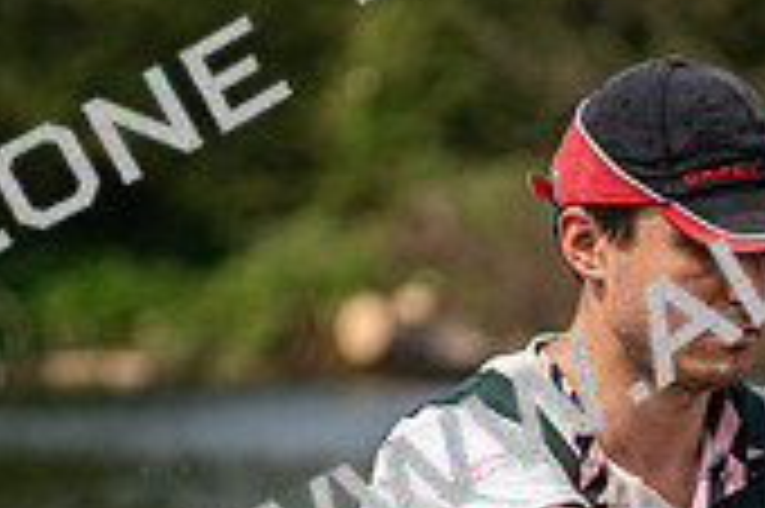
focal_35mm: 684
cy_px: 618
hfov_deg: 3.0
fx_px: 14521
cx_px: 760
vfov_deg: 2.0
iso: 250
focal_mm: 200
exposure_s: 1/1600
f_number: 5.6
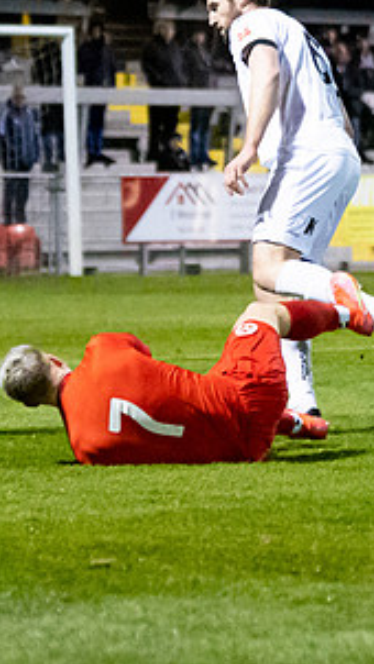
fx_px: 4987
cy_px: 323
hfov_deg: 4.3
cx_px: 303
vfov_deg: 7.6
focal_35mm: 283
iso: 8000
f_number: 2.8
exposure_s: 1/1250
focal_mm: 86
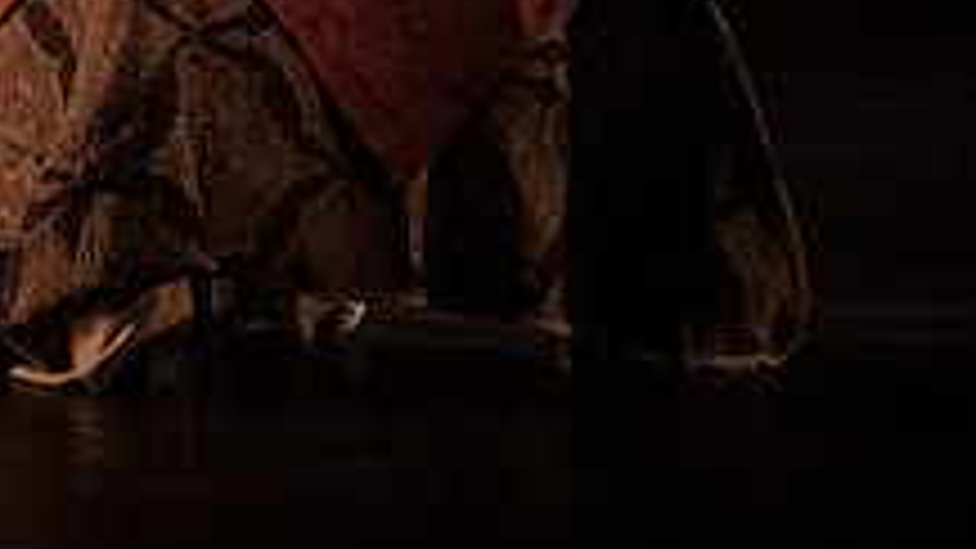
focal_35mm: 1036
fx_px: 26808
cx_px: -211
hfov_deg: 2.1
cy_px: -281
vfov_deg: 1.2
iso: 20000
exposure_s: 1/400
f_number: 5.6
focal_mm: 370
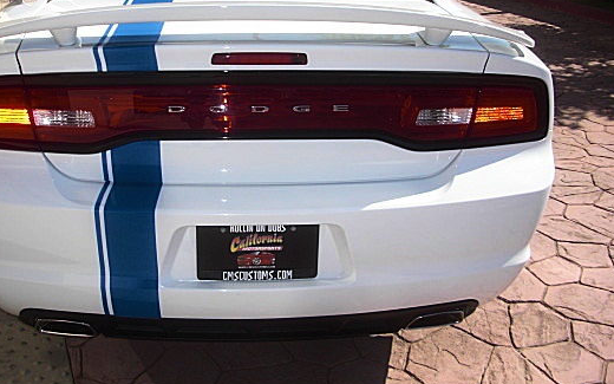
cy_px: 144
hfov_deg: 42.4
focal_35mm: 47
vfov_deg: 27.3
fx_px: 786
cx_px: 241
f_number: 2.8
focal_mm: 6.3
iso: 50
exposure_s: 1/1000
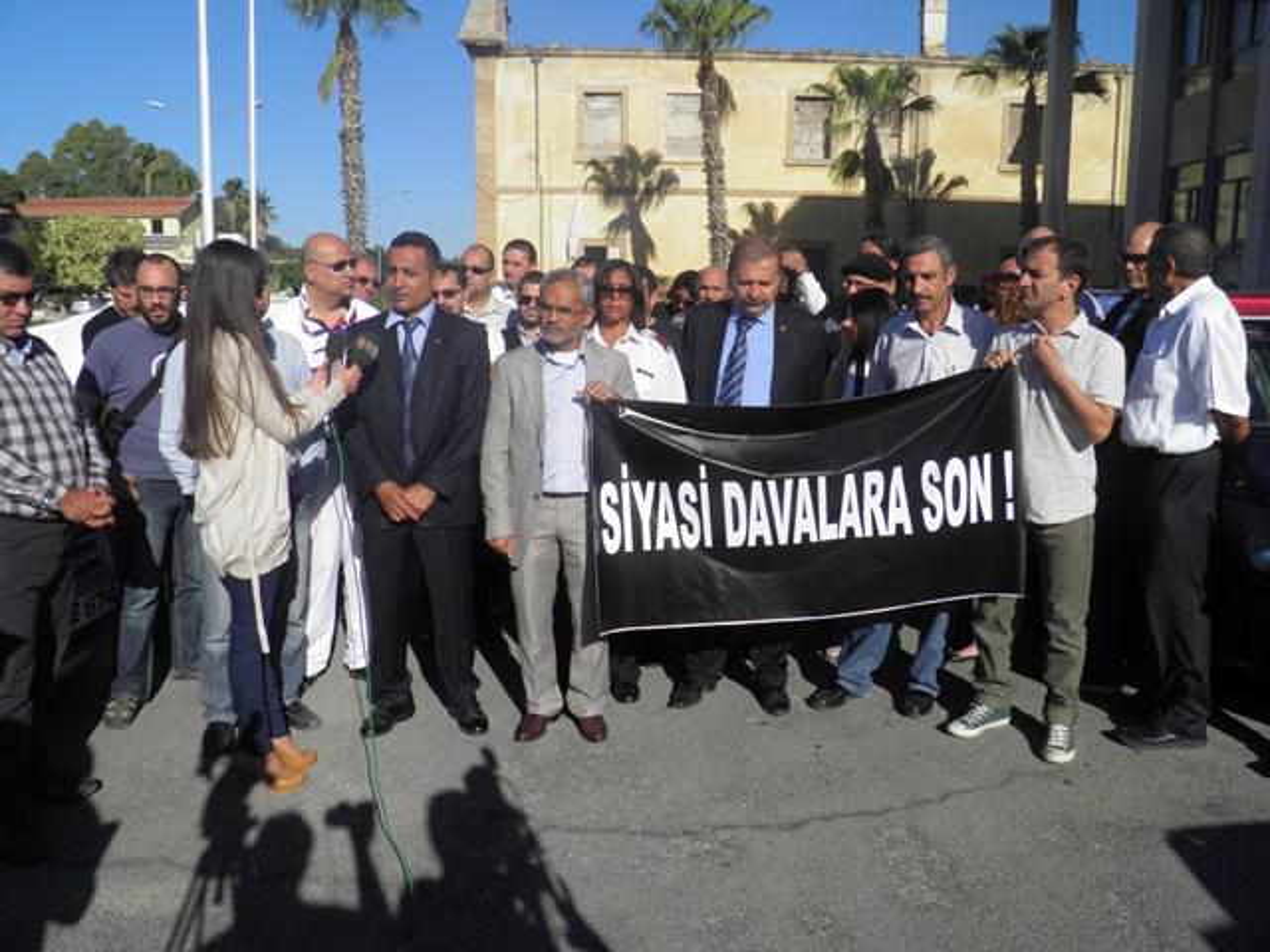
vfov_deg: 49.7
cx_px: 635
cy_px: 476
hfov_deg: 63.4
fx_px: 1027
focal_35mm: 28
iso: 50
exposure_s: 1/500
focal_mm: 4.9
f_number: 5.7
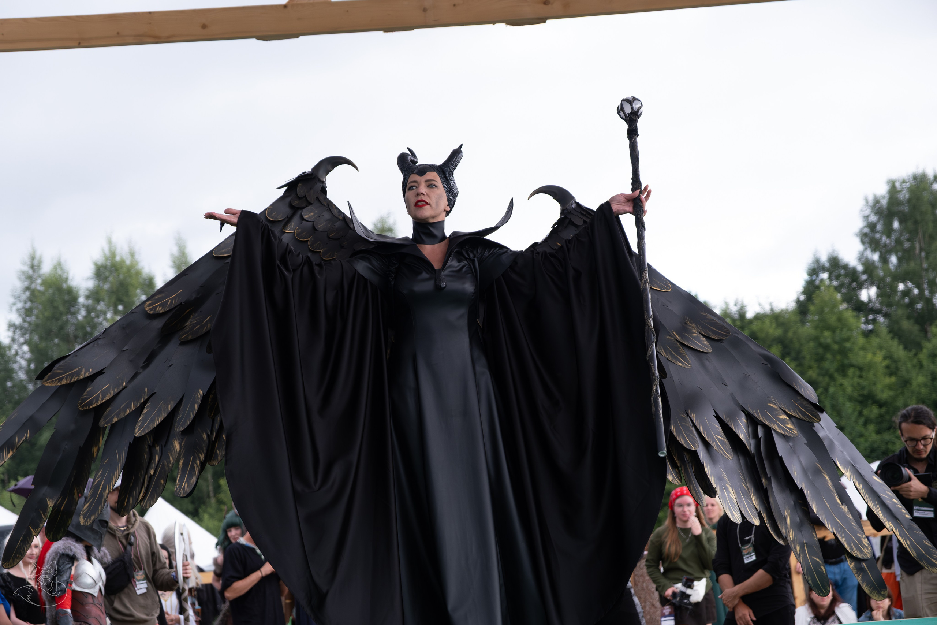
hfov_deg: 24.5
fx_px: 2160
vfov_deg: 16.5
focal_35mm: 83
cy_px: 312
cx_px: 468
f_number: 3.6
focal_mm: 55
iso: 800
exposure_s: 1/800
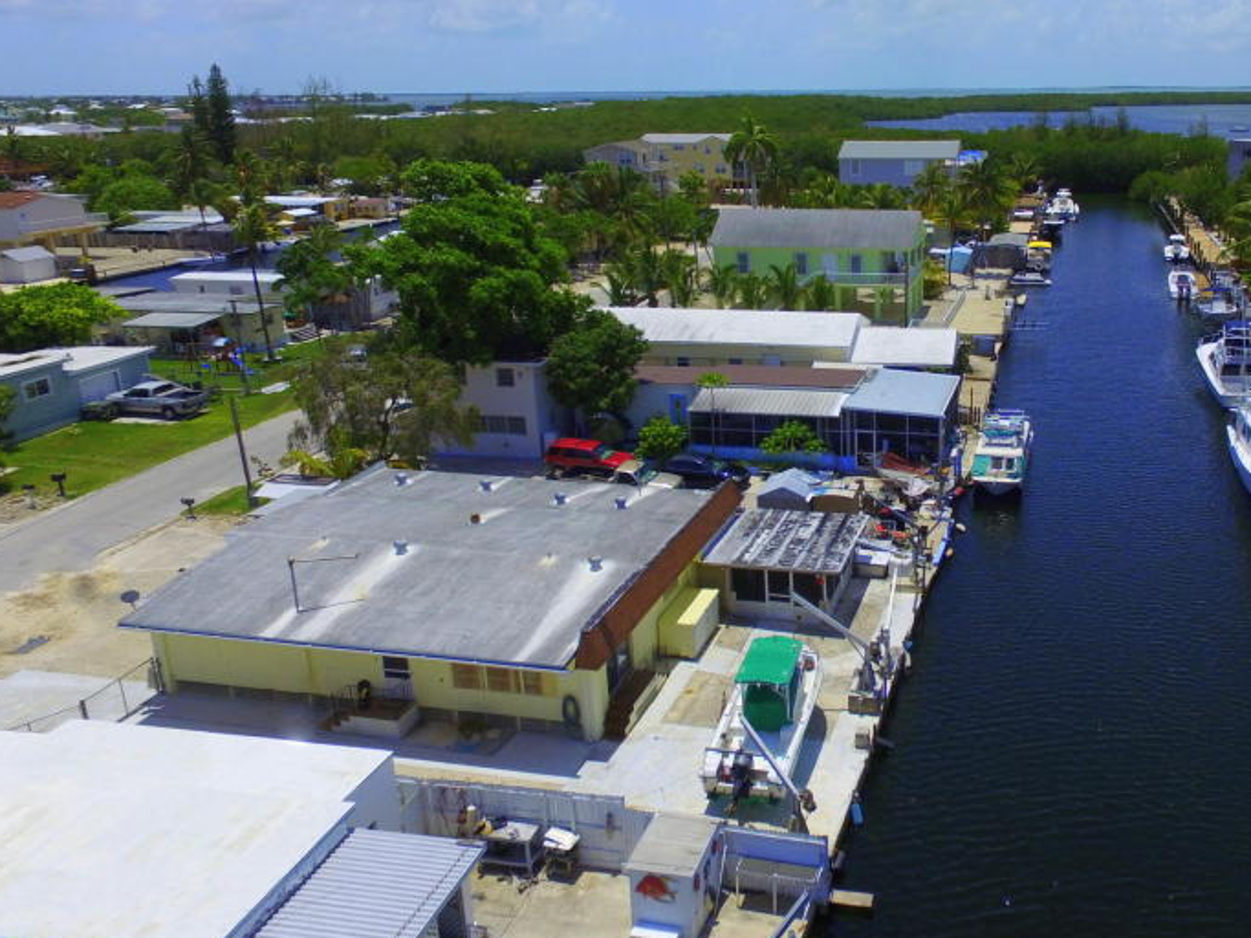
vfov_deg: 46.6
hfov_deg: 58.1
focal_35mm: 30
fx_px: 1084
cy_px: 394
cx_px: 868
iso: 100
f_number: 2.8
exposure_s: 1/2262
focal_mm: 3.61
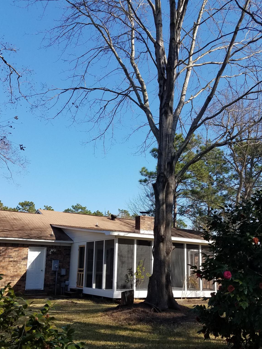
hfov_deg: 41.8
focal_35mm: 34
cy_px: 217
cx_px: 133
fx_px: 343
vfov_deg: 53.4
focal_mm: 4.2
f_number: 1.7
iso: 40
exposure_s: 1/1440
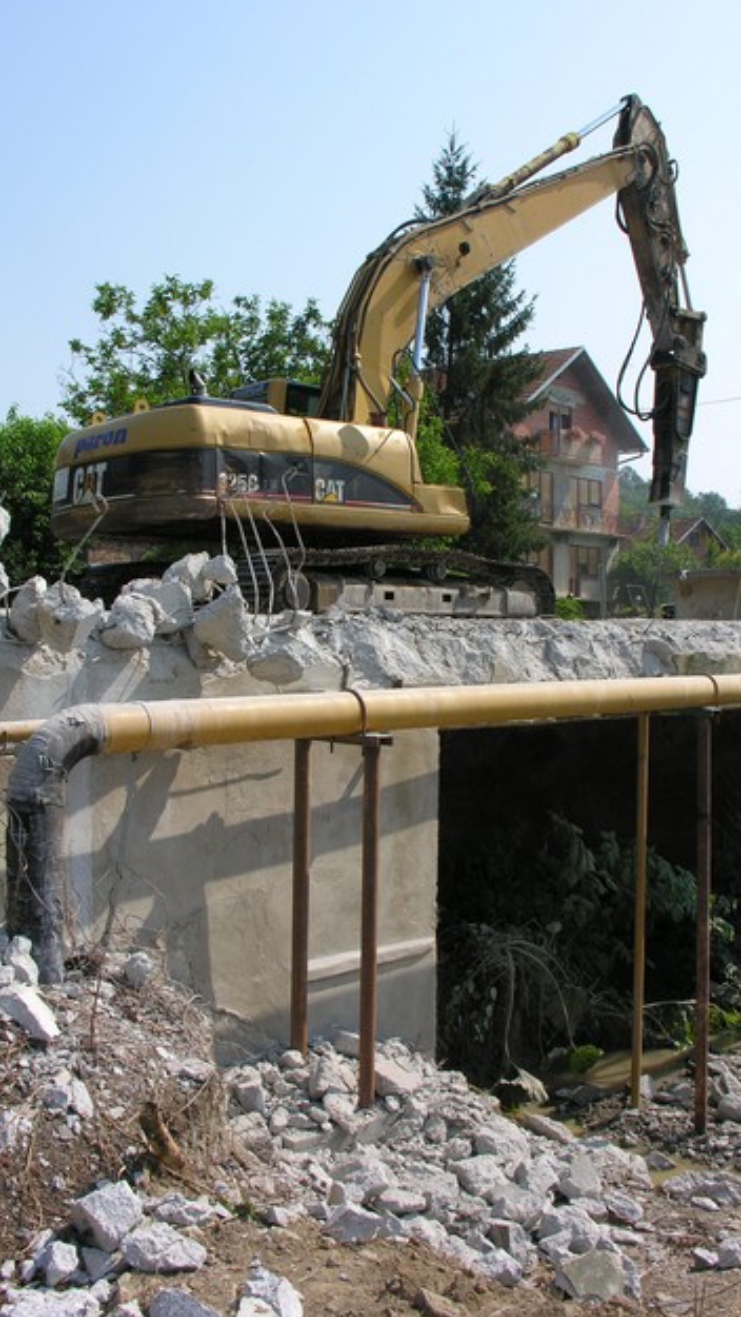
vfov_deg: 51.6
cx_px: 387
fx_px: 1363
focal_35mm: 39
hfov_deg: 30.4
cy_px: 652
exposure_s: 1/198
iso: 50
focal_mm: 8.9
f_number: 6.3
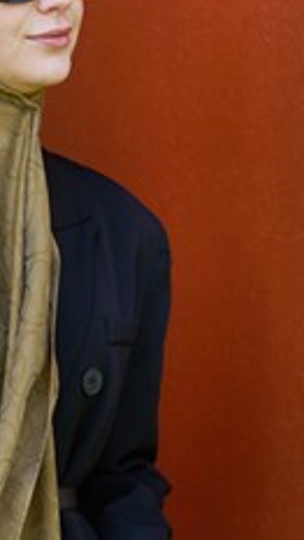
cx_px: -37
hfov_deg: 4.6
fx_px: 3742
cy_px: 287
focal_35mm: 261
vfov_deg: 8.3
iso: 200
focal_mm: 125
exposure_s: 1/250
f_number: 4
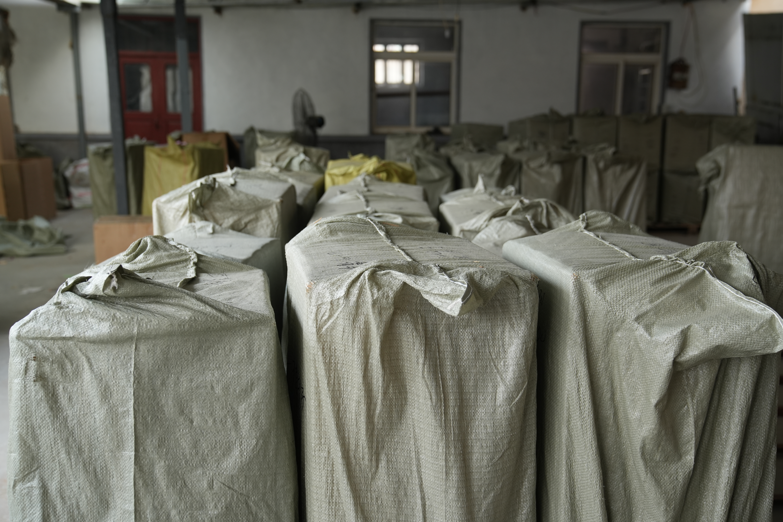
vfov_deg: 34.2
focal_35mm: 39
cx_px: 392
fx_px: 848
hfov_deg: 49.6
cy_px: 261
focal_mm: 39
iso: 500
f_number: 3.5
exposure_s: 1/125
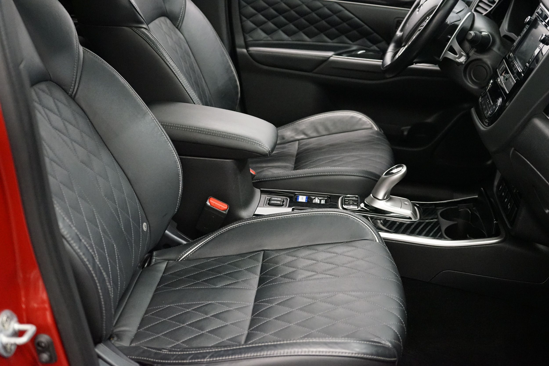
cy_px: 183
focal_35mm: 45
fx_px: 686
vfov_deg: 29.9
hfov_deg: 43.6
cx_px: 274
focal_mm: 45
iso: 6400
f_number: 4.5
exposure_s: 1/100
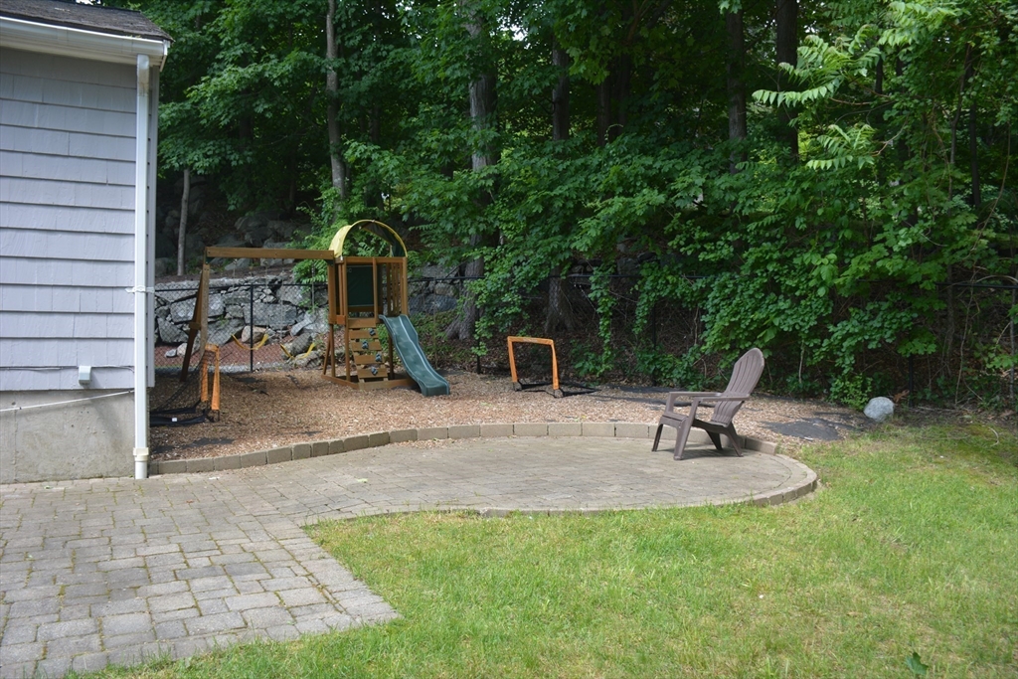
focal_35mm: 27
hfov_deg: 67.4
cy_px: 340
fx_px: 764
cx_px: 509
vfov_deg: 47.9
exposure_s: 1/125
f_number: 5.6
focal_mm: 18
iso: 200
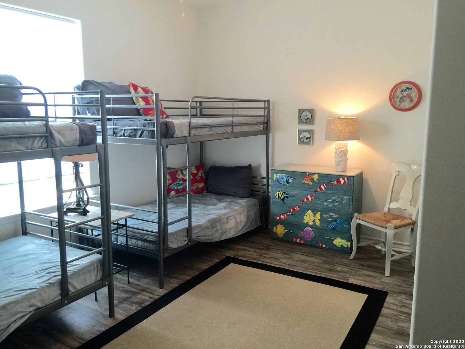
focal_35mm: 29
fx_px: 390
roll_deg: -1.7
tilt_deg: -8.2
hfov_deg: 61.7
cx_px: 232
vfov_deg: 48.2
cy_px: 174
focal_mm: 4.15
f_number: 2.2
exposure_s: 1/30
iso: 40
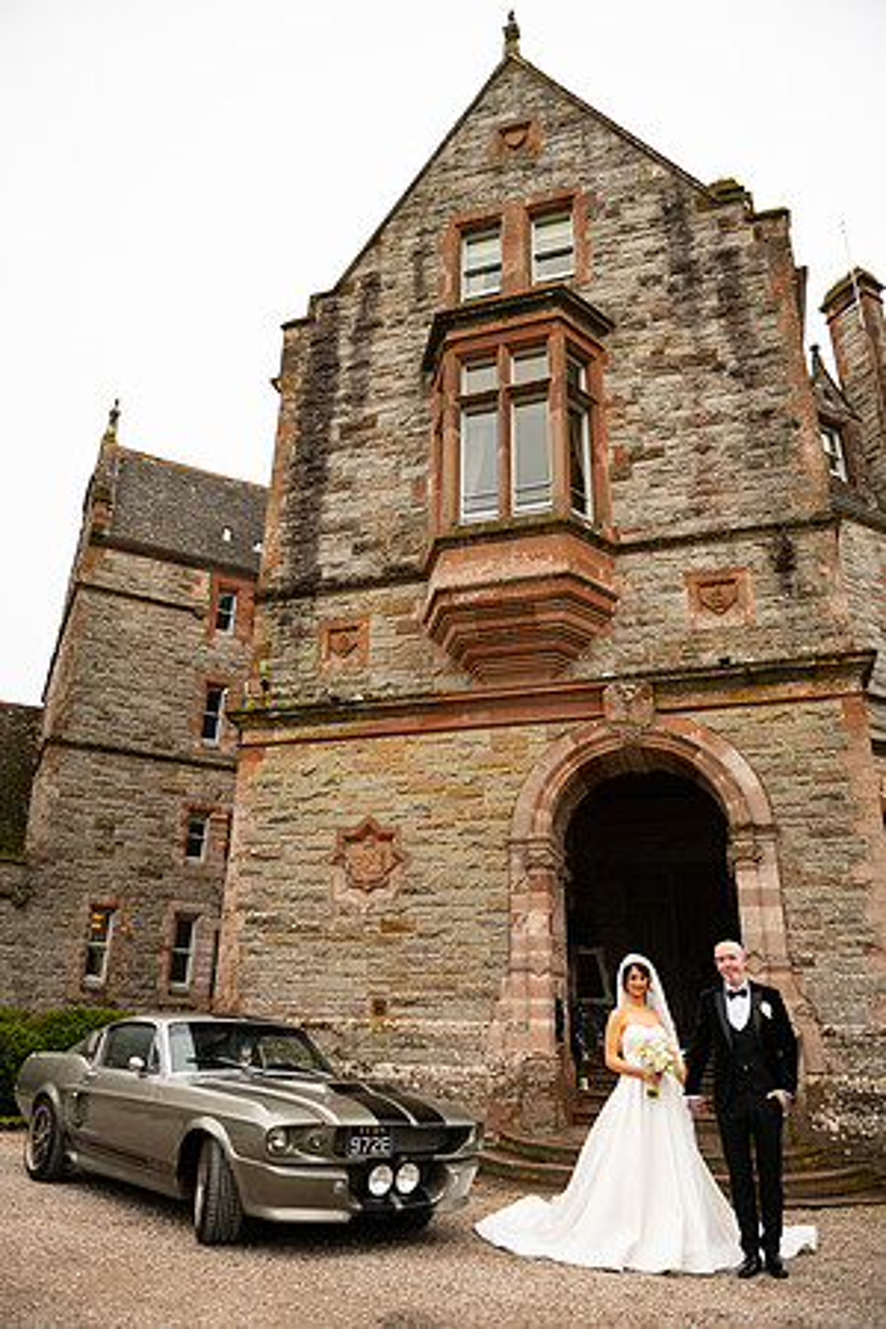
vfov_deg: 73.7
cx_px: 443
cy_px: 664
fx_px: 886
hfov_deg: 53.1
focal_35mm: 24
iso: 200
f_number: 3.5
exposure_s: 1/200
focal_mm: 24
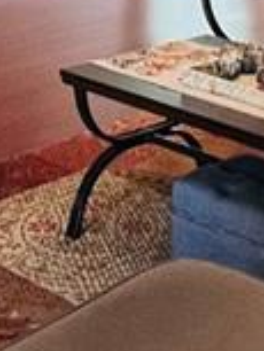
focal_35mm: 102
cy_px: -273
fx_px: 1036
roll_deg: -1.6
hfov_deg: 14.5
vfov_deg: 16.3
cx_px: 140
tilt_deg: +2.0
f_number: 1.8
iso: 400
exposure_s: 1/60
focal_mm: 1.57
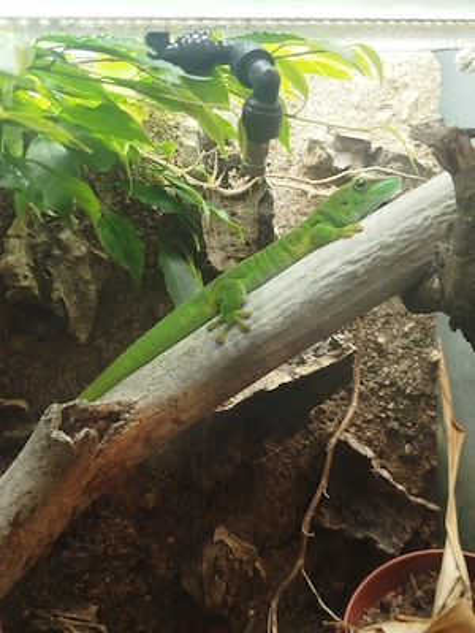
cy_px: 316
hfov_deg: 33.6
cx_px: 238
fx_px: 787
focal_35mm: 43
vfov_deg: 43.9
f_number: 1.7
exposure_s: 1/50
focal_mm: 5.31
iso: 64
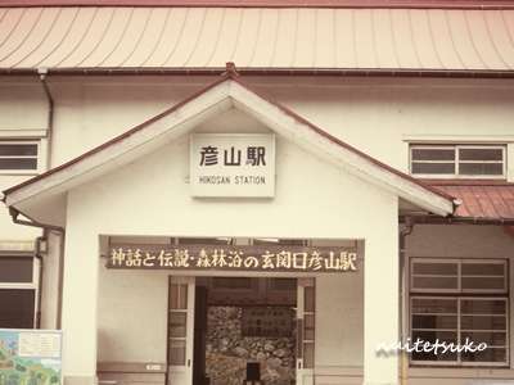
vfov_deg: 16.4
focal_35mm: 90
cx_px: 257
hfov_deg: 21.8
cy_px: 192
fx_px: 1336
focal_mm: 45
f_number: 4.2
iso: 320
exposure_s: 1/80
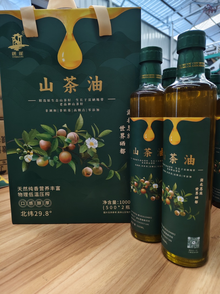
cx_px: 110
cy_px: 147
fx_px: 203
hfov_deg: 56.8
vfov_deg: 71.6
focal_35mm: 24
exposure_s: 1/33.3
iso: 2136
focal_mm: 5.56
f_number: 1.88
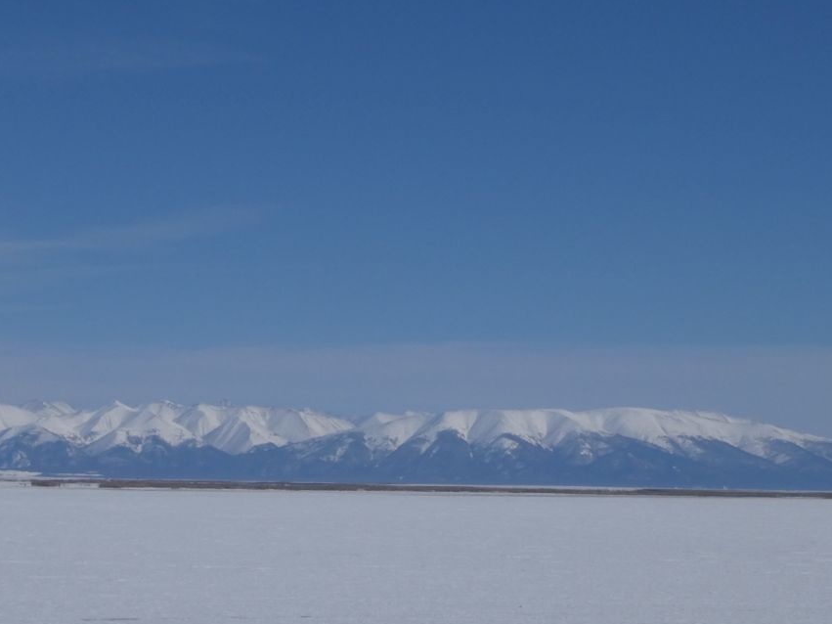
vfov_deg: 14.9
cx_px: 258
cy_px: 491
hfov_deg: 19.8
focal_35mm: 99
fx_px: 2379
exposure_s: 1/800
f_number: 8
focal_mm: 9.6
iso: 80
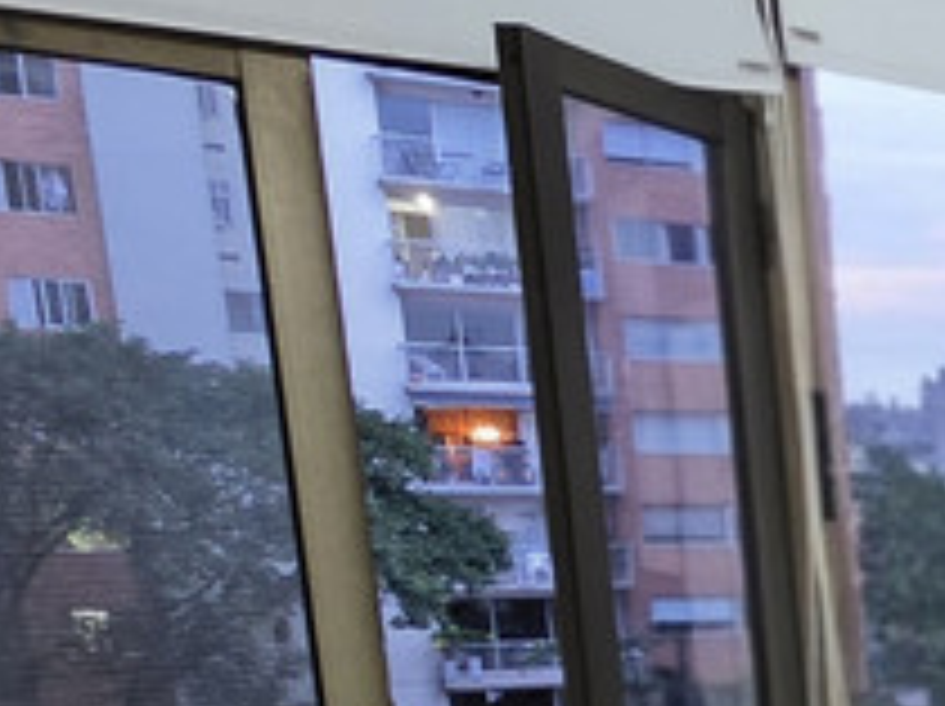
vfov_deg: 20.0
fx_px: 1827
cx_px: 1850
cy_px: 935
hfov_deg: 19.0
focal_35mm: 67
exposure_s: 1/60.2
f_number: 1.9
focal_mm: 2.2
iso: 800
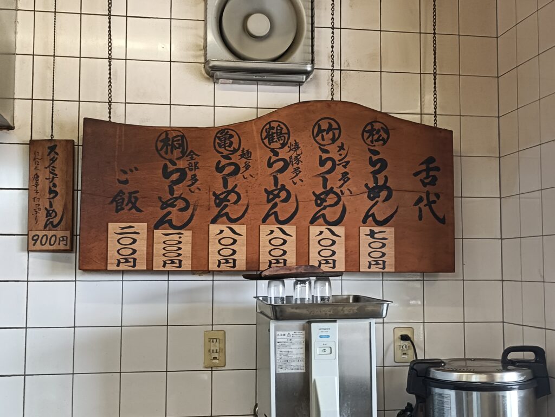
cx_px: 278
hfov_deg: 41.2
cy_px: 208
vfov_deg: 31.5
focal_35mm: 46
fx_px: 738
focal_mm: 4.7
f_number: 1.7
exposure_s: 1/60
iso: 400
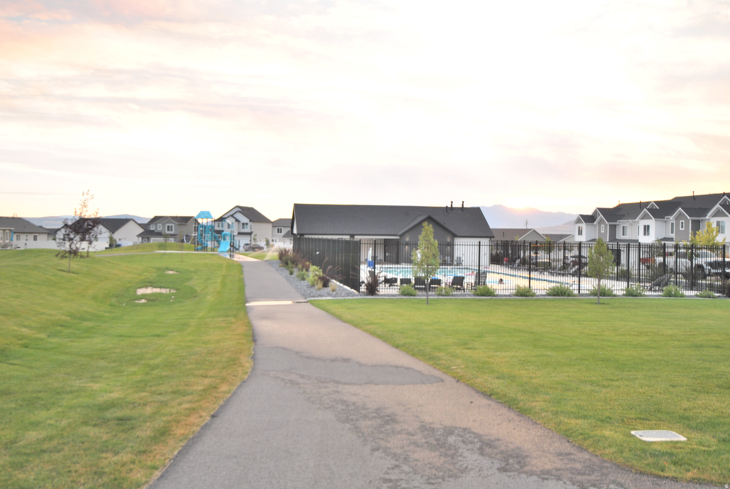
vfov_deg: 37.0
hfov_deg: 53.1
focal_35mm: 36
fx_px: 731
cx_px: 365
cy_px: 244
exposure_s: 1/50
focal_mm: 24
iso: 200
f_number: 4.5
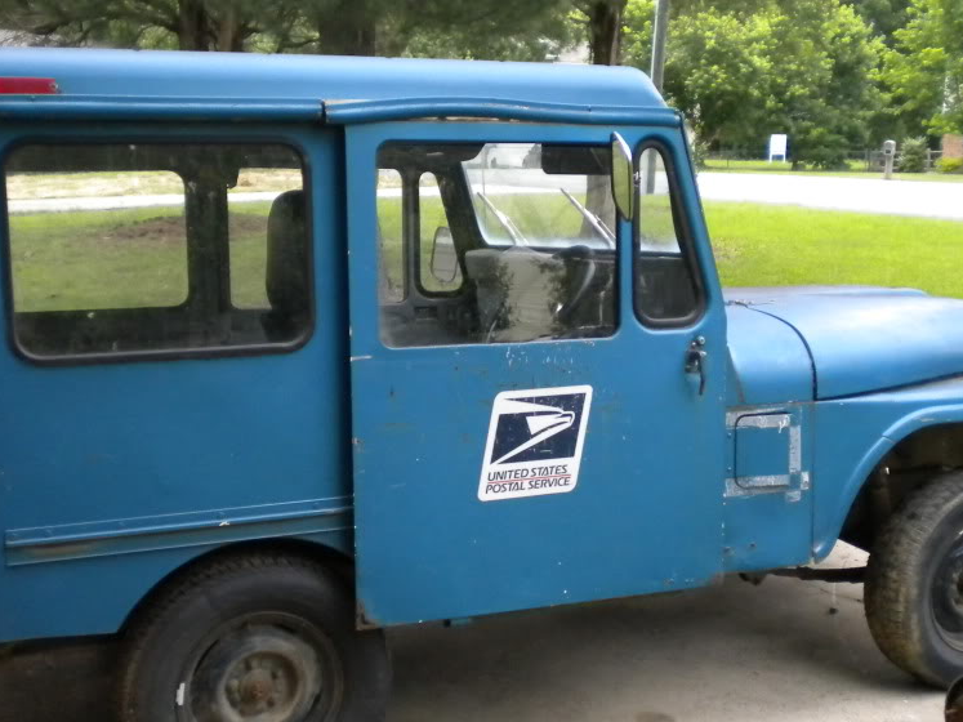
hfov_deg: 39.7
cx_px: 489
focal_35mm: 48
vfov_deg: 30.3
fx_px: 1335
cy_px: 382
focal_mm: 6.3
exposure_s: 1/496
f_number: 3.1
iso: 400
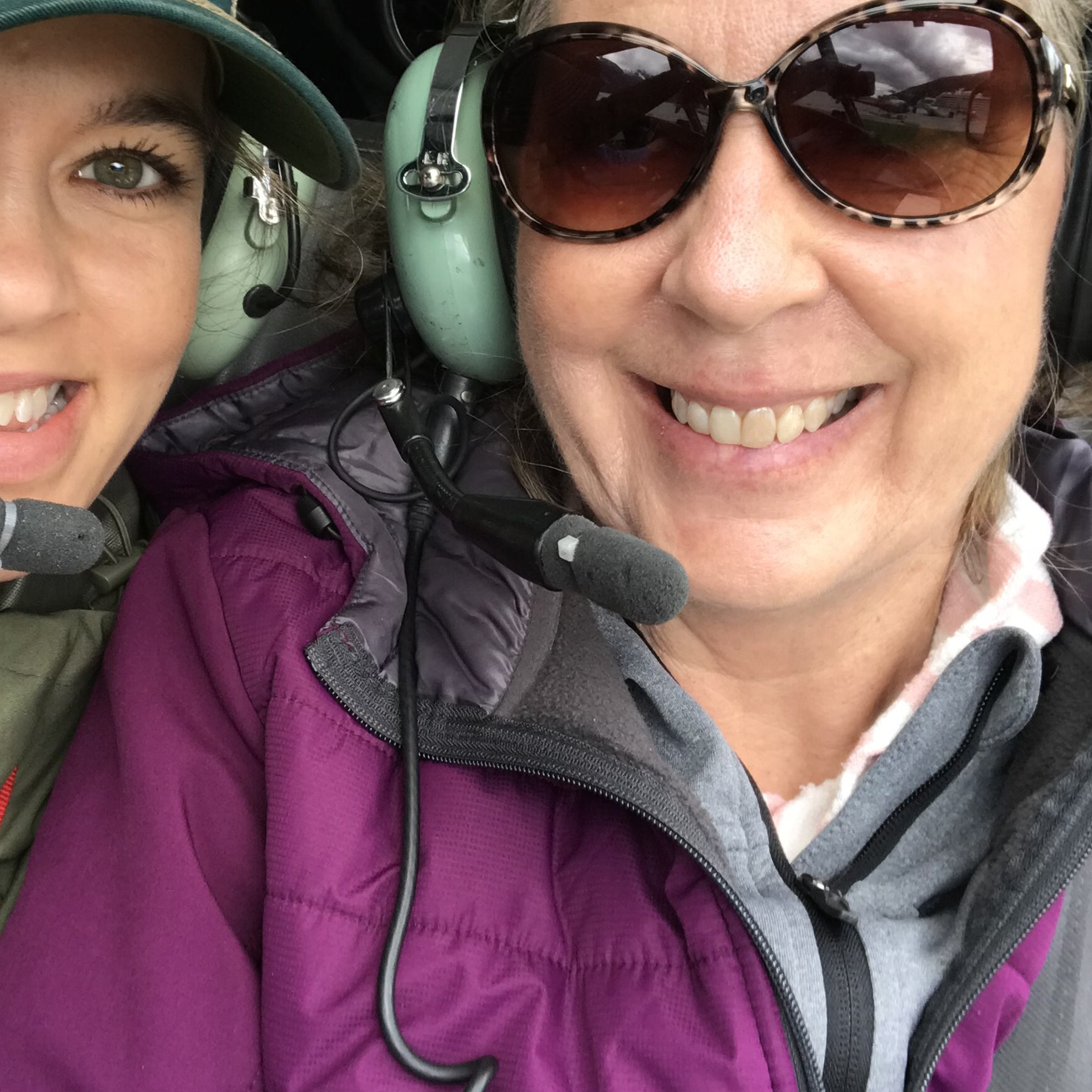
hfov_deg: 33.9
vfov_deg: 33.9
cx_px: 447
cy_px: 454
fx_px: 1785
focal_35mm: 50
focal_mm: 2.87
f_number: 2.2
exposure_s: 1/116
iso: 25
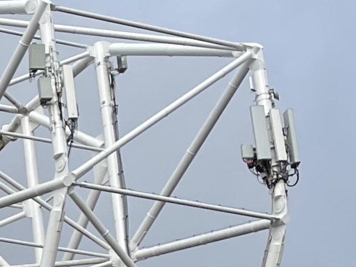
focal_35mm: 157
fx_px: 1615
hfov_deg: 10.6
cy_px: 511
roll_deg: +0.3
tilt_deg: +17.7
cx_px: -524
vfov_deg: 9.0
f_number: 1.6
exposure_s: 1/2506
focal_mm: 4.2
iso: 32
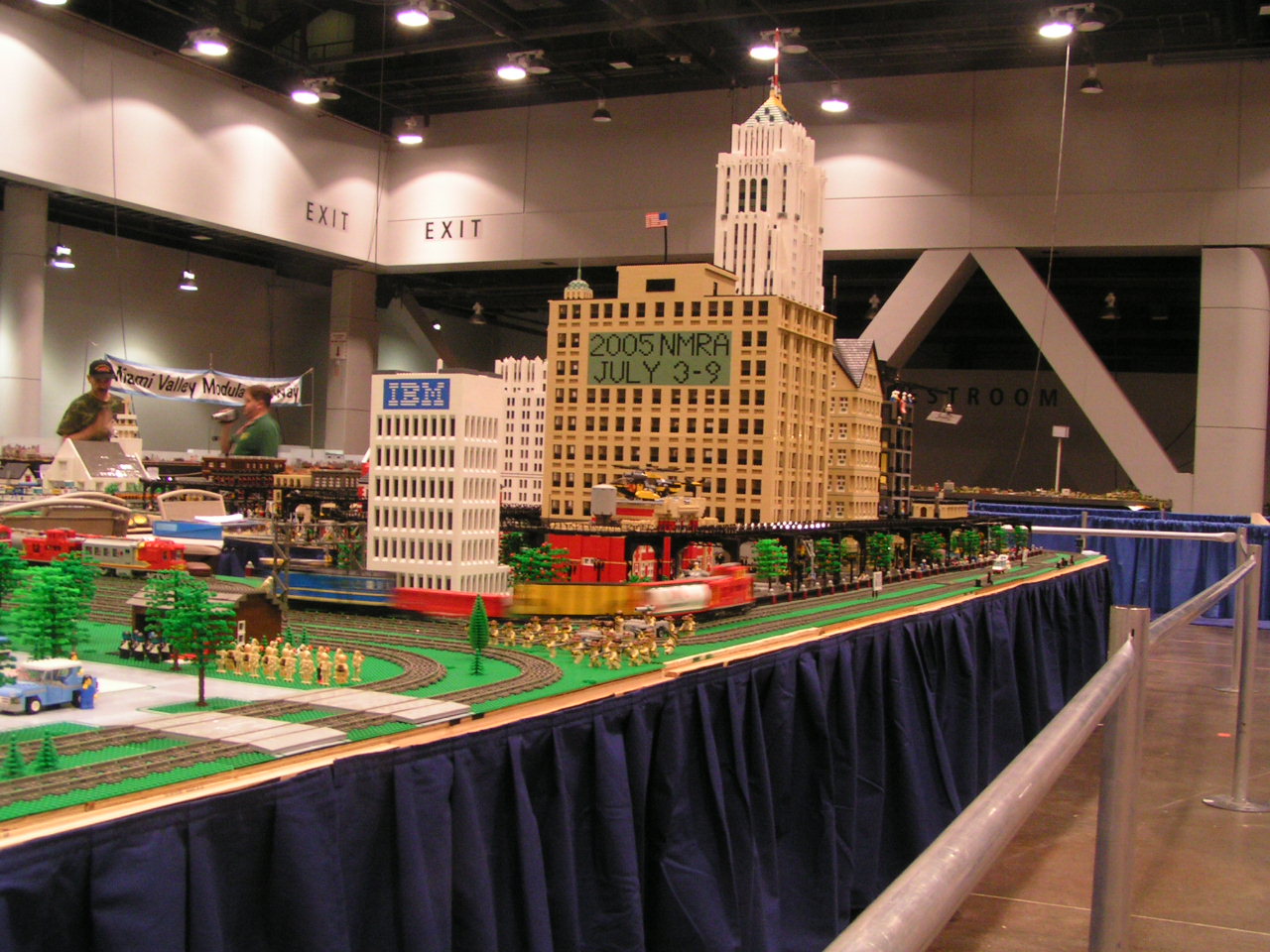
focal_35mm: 38
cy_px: 476
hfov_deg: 49.0
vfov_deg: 37.7
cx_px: 635
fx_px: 1394
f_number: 5
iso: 200
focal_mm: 5.8
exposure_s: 1/6
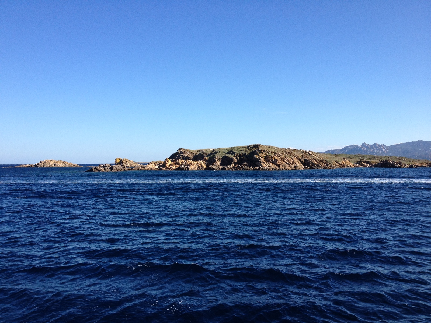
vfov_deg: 40.7
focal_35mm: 35
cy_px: 162
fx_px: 436
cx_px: 216
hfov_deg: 52.6
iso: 64
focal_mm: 4.28
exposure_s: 1/1227
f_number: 2.4
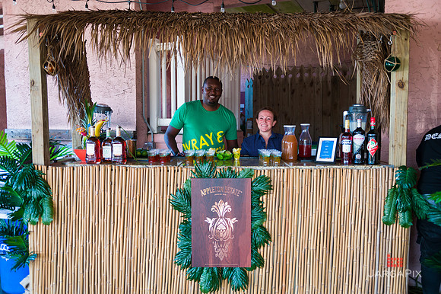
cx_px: 220
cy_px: 147
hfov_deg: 60.3
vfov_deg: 42.3
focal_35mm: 31
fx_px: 380
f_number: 3.2
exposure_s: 1/320
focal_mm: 31
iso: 500
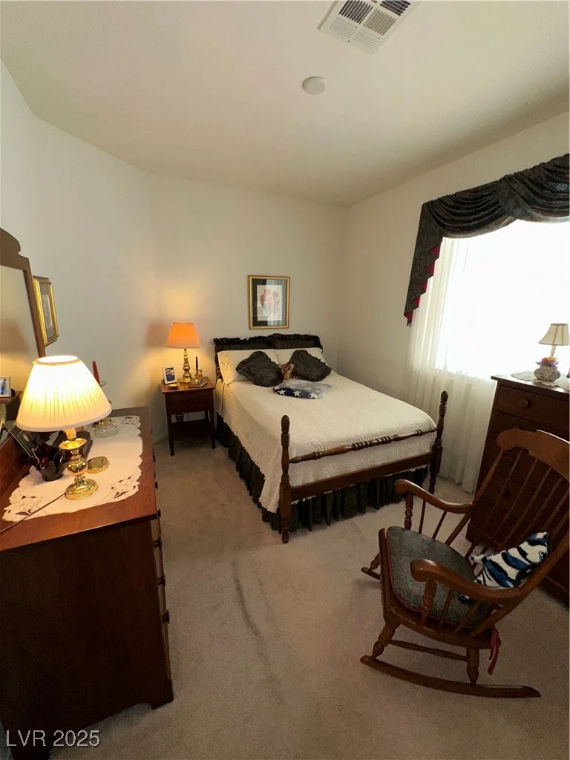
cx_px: 285
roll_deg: -1.6
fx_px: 307
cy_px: 380
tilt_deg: -13.8
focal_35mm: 14
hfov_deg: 85.7
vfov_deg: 102.1
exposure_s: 1/60
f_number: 2.2
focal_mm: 2.22
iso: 80
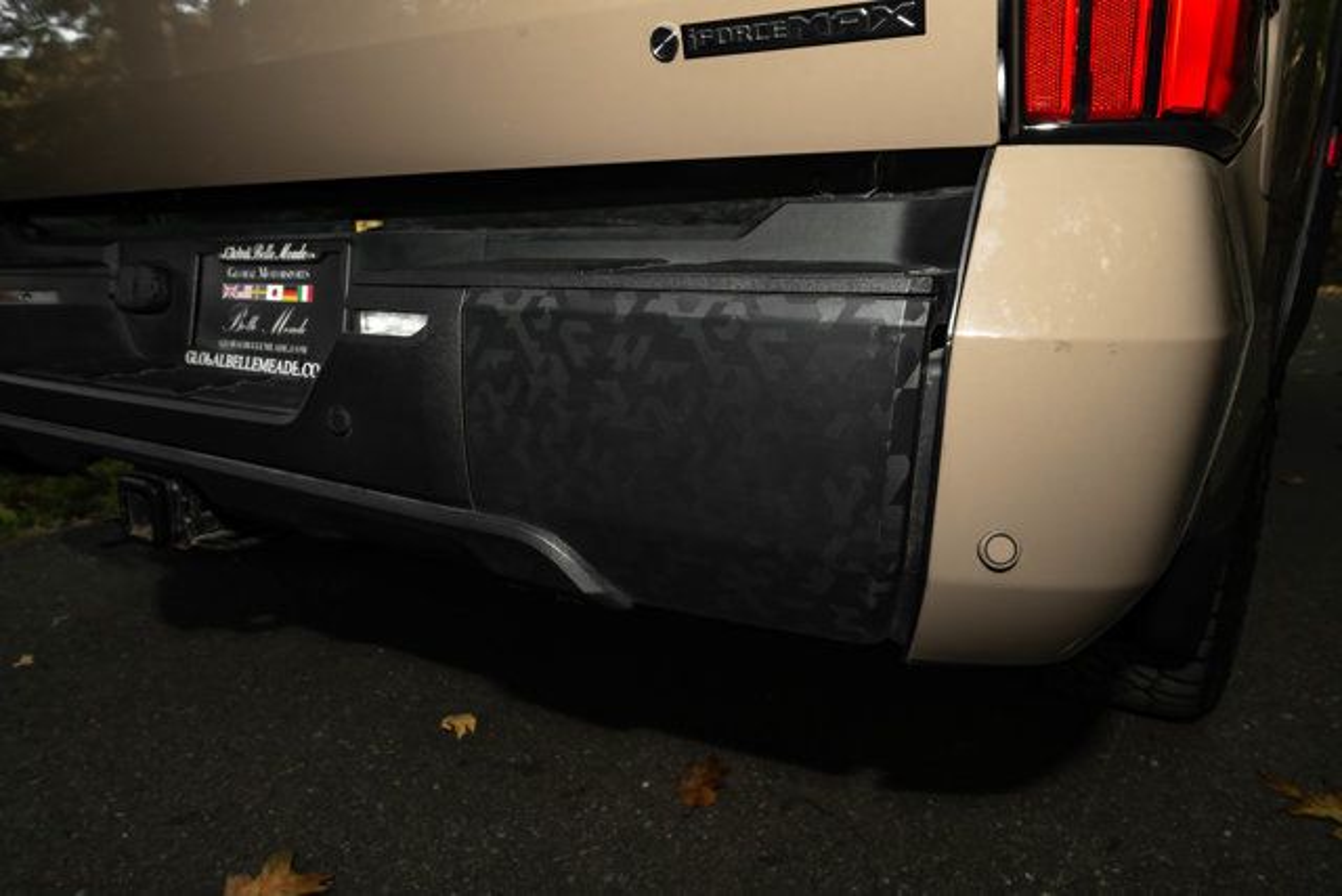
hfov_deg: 73.7
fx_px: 895
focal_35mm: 24
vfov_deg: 53.2
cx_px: 671
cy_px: 448
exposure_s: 1/200
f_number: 10
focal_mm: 24
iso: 800
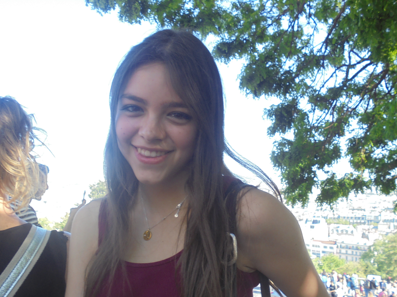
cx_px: 198
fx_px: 390
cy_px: 148
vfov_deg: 41.8
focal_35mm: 34
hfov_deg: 54.0
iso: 100
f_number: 4
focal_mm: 6.1
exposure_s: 1/125
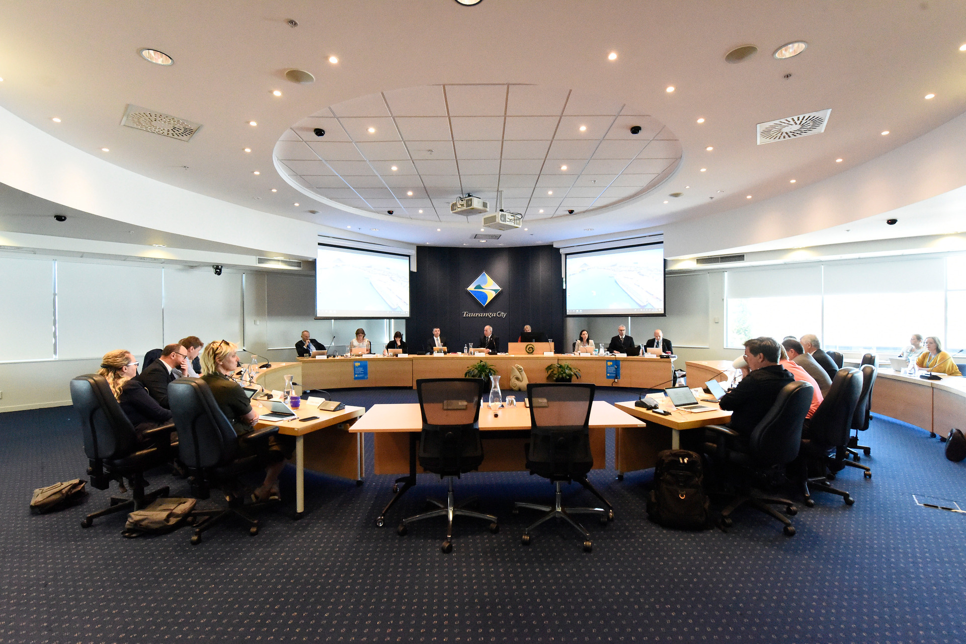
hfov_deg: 96.7
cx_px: 483
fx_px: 429
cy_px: 322
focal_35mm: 16
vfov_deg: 73.7
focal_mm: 16
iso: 10000
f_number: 8
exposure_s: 1/200
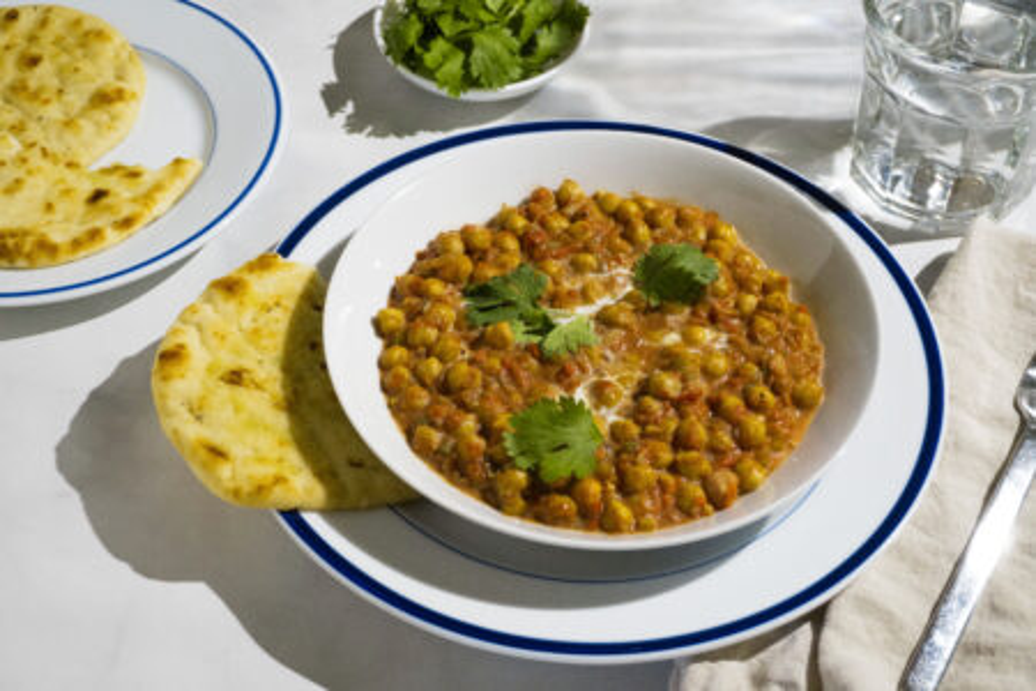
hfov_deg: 36.9
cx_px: 518
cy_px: 346
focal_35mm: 54
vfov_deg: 25.1
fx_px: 1554
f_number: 5.6
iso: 1250
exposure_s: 1/160
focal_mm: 36
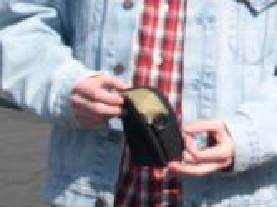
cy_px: -147
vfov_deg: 4.2
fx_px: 2823
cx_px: 396
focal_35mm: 353
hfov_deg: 5.6
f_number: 12
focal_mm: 19.5
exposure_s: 1/69.4
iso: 100
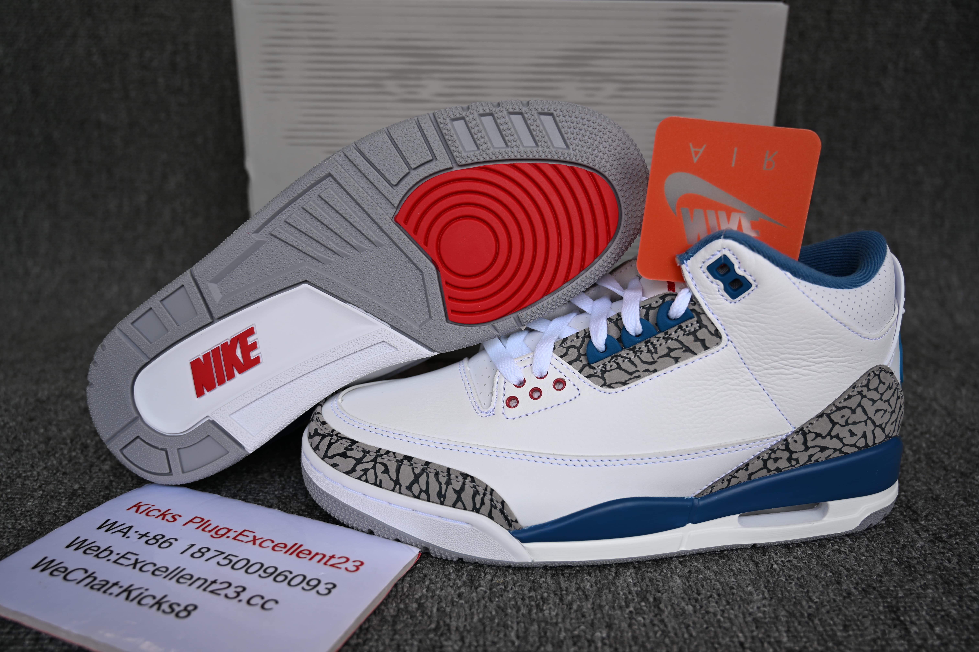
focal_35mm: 30
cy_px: 326
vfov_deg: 44.3
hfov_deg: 62.8
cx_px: 490
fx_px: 802
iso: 100
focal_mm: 29.5
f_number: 5
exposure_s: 1/80
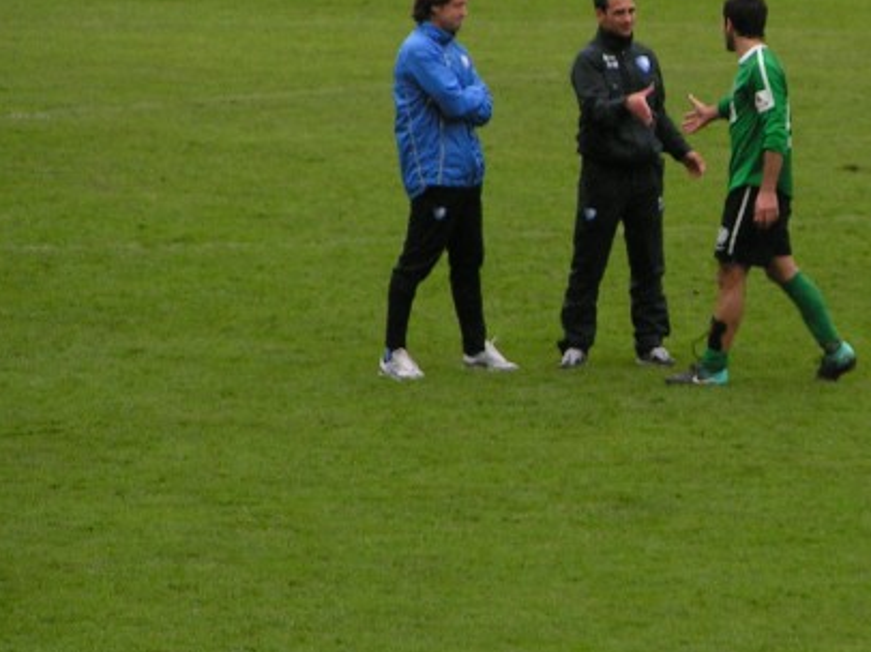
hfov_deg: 4.1
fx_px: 12247
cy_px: 144
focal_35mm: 487
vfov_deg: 3.0
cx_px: 768
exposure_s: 1/250
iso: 80
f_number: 3.5
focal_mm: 37.8
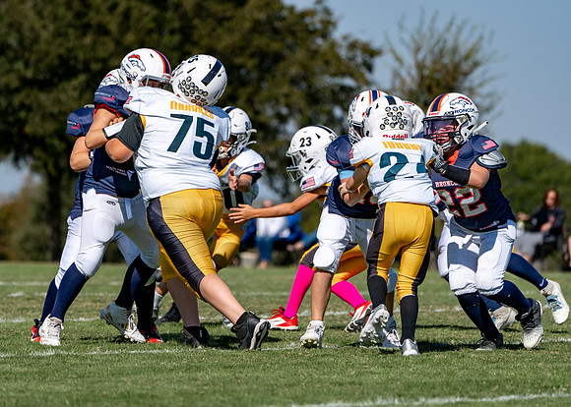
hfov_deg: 6.5
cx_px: 228
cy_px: 182
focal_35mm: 312
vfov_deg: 4.6
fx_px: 5061
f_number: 5.6
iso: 125
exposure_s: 1/1600
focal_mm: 262
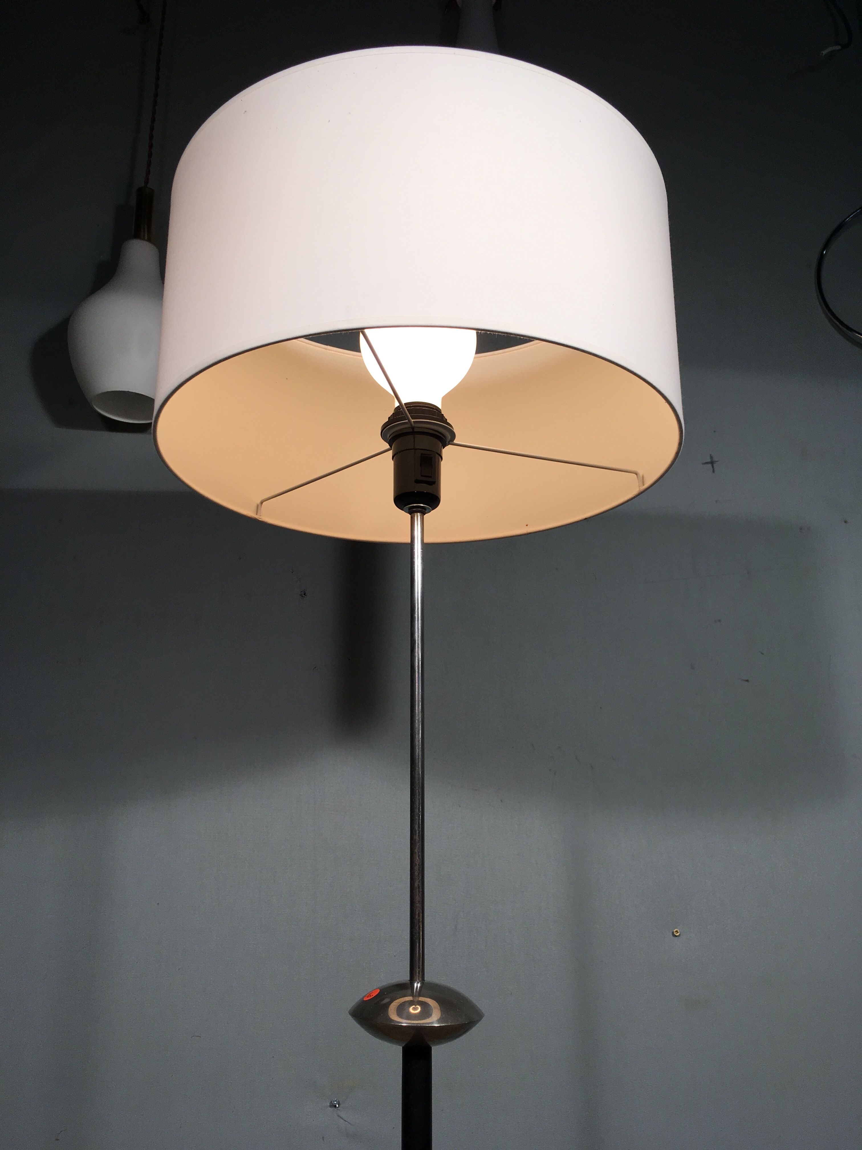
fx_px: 963
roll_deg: +0.0
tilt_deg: +14.4
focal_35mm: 29
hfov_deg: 48.2
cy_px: 575
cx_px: 431
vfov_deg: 61.7
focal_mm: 4.15
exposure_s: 1/100
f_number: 2.2
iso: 32
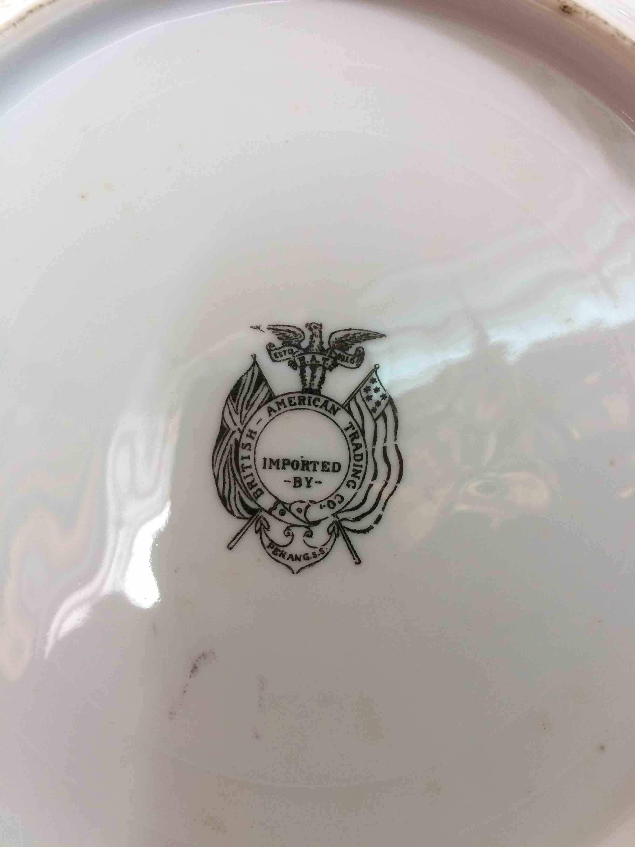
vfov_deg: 61.7
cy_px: 424
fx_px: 709
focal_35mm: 29
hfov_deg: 48.2
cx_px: 318
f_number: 2.2
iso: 50
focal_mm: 4.15
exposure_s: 1/33
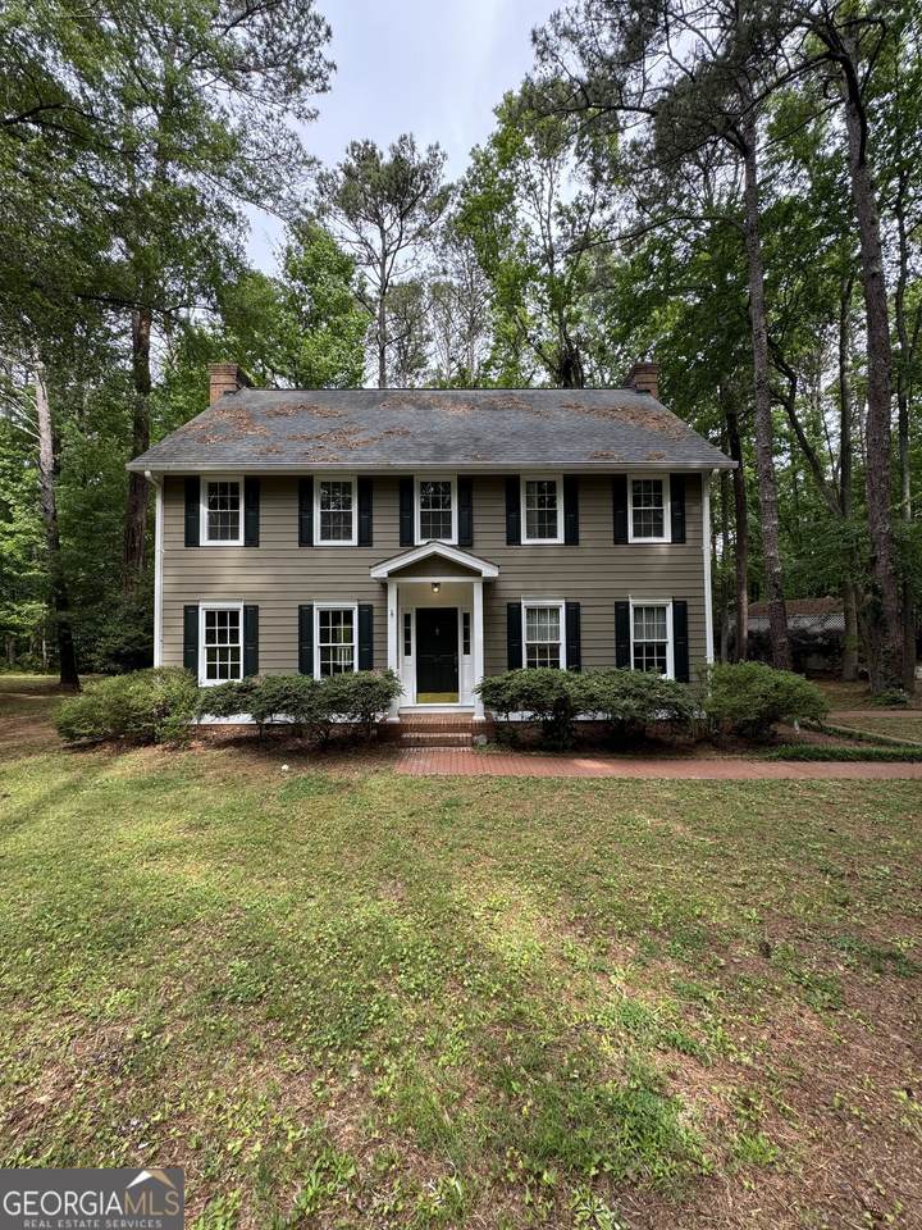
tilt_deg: +0.9
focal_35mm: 14
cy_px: 615
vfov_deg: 102.1
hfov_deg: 85.7
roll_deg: +0.6
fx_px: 497
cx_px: 461
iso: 40
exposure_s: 1/198
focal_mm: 2.22
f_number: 2.2
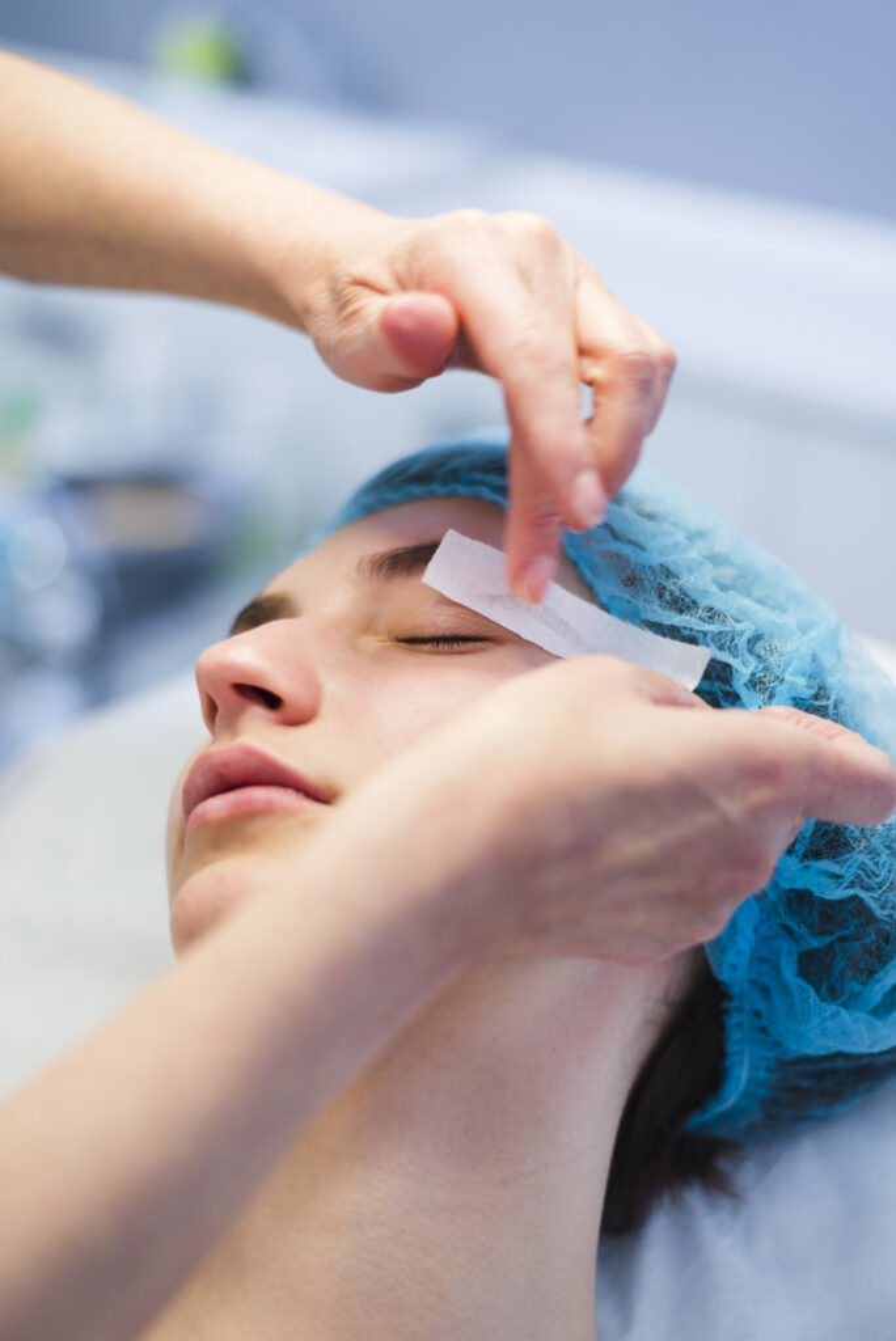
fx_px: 1864
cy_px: 670
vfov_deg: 39.6
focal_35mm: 50
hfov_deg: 27.0
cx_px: 448
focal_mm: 50
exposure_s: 1/160
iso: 400
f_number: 1.8
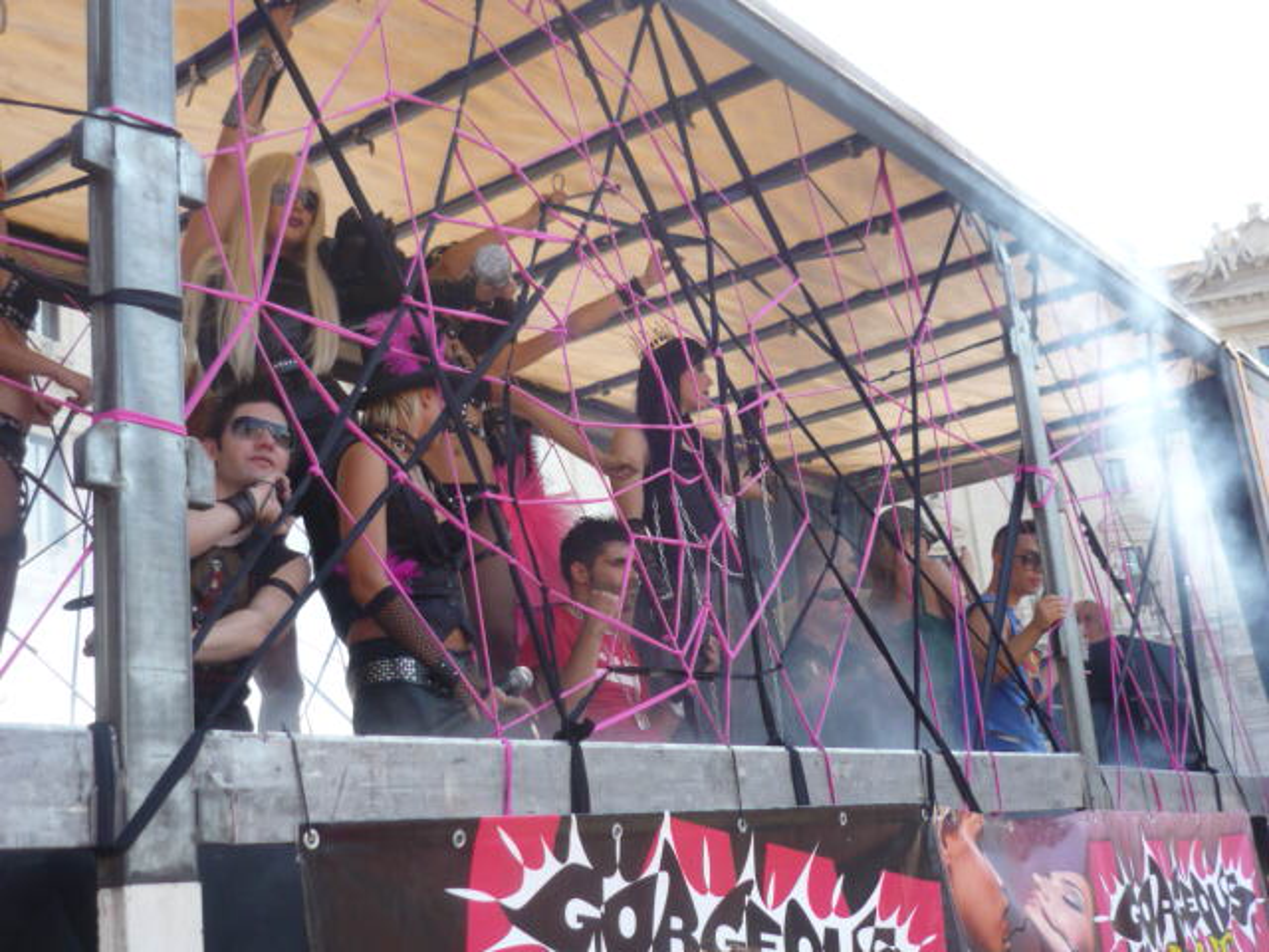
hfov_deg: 45.8
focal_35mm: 41
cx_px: 634
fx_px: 1503
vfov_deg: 35.1
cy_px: 476
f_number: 2.8
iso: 100
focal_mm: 5.5
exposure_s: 1/250
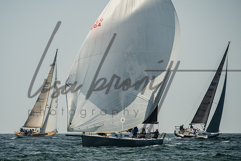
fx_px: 1769
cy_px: 100
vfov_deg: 5.2
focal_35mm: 264
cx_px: 105
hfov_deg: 7.8
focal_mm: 200
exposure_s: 1/800
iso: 320
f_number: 6.3
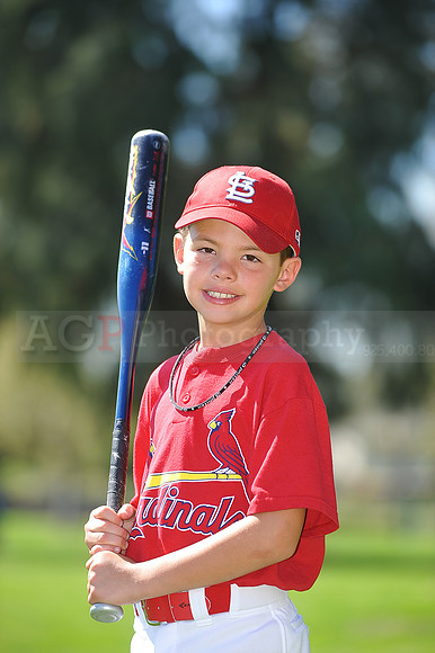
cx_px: 218
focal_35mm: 200
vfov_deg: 10.3
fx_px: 3629
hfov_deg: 6.9
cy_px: 326
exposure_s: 1/500
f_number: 4.5
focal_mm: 200
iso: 200
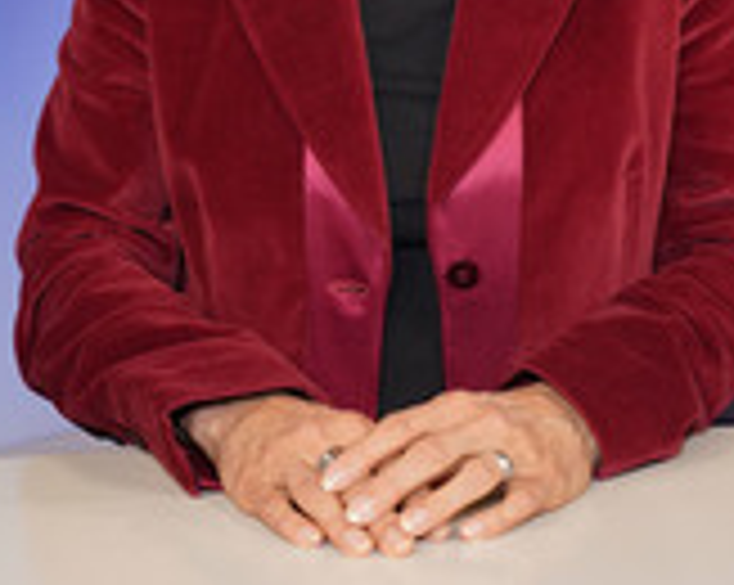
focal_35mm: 83
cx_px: 448
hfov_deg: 23.0
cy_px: -58
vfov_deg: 17.8
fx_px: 1801
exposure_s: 1/125
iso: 2000
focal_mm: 32
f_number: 5.6
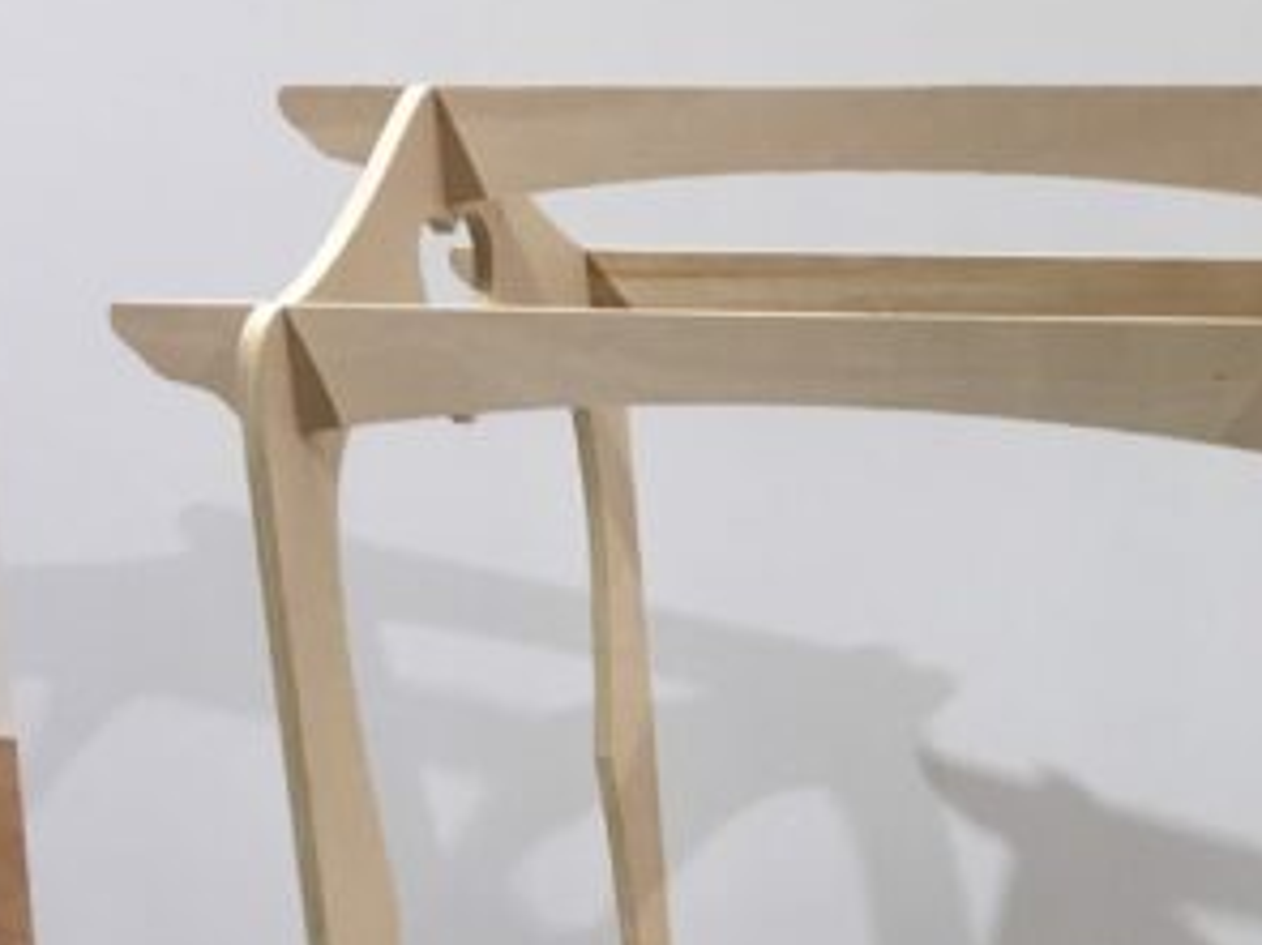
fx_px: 2150
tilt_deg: -19.9
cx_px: 1121
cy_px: 795
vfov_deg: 24.3
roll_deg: -0.1
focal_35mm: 59
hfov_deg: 31.3
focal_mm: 4.15
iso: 40
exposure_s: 1/33
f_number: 2.2
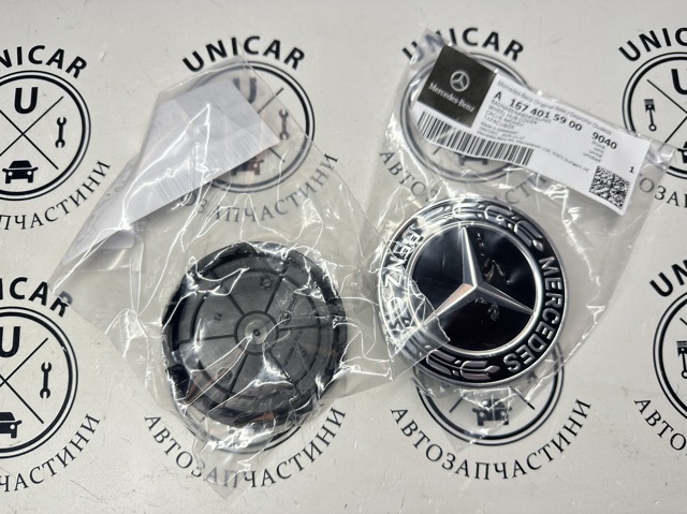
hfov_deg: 71.6
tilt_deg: -80.0
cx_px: 344
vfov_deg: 56.8
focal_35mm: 24
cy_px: 257
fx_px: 476
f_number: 1.78
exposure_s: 1/121
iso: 125
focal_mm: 6.86
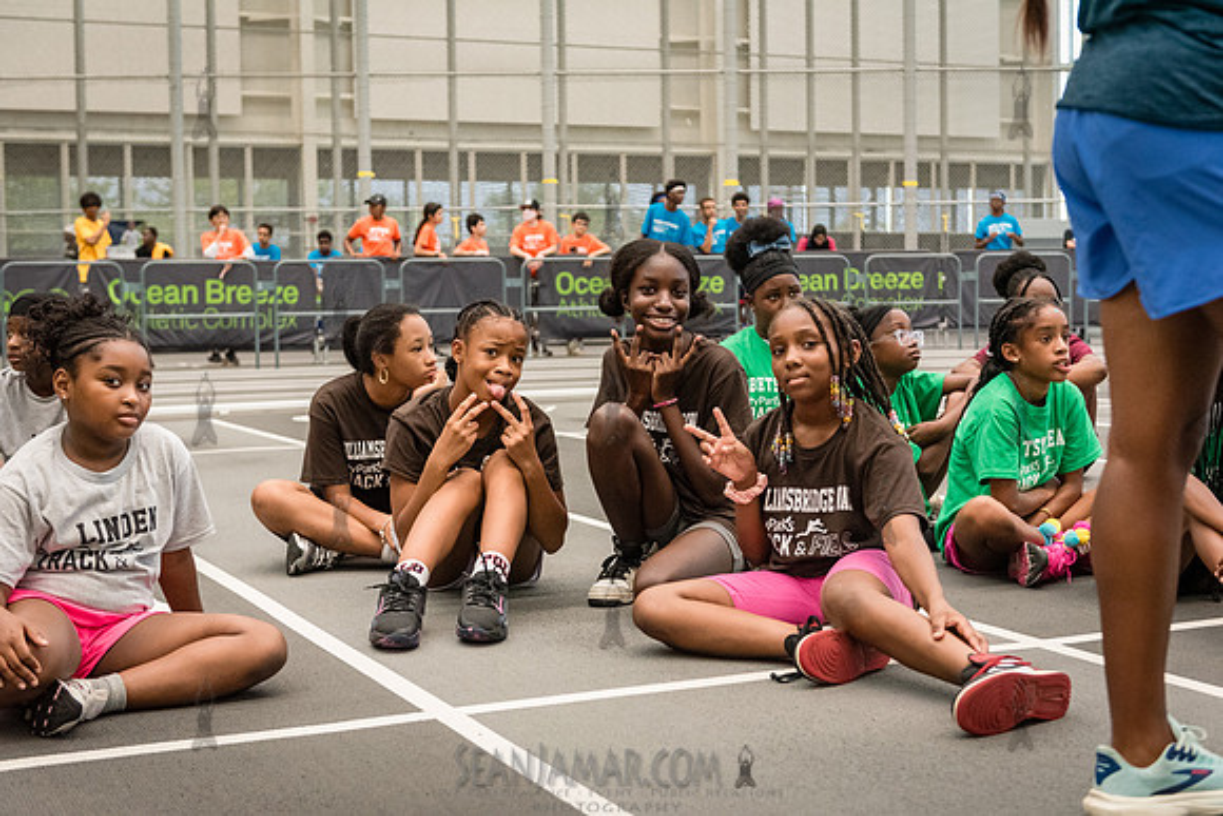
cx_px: 612
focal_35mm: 50
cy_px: 408
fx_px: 1699
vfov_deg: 27.0
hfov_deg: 39.6
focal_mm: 50
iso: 6400
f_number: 3.5
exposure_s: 1/1000
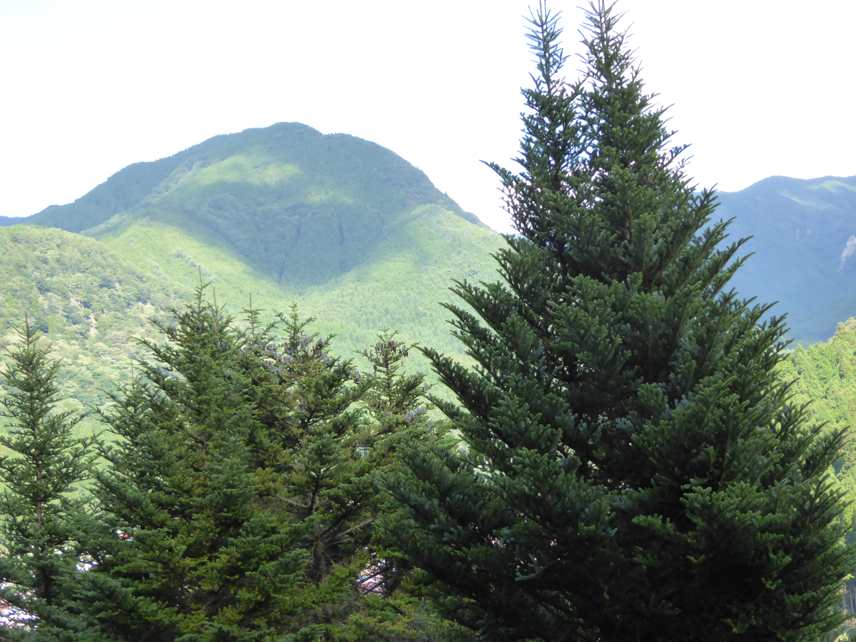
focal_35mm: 65
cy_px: 321
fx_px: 1607
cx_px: 428
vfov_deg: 22.6
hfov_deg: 29.8
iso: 400
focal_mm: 10.9
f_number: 4.3
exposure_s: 1/250
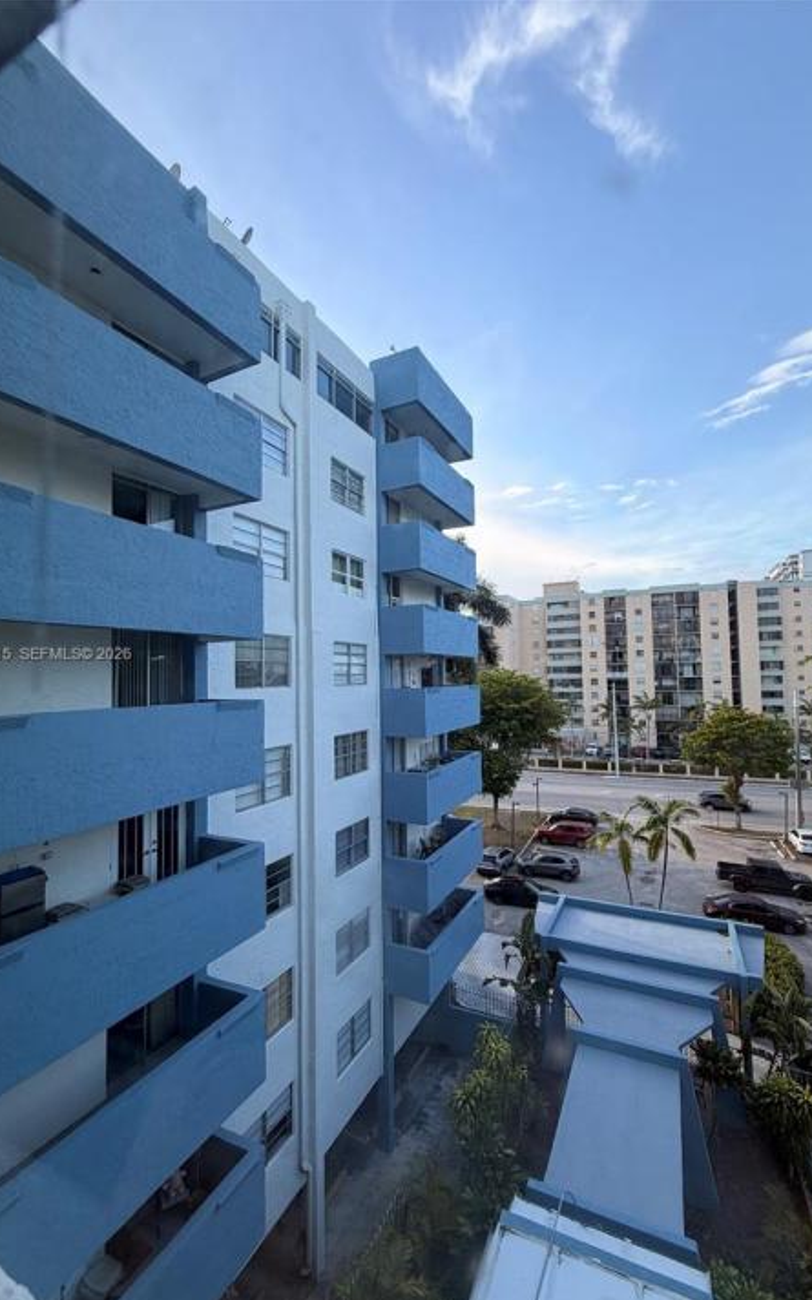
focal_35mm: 15
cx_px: 422
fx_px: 531
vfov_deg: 101.5
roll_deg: +1.5
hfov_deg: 74.8
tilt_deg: +1.5
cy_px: 655
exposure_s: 1/502
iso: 50
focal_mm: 2.22
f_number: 2.2
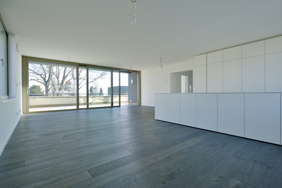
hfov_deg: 93.3
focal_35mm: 17
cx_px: 141
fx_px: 133
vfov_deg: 70.4
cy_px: 94
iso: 1000
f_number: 8
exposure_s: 1/160
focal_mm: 17
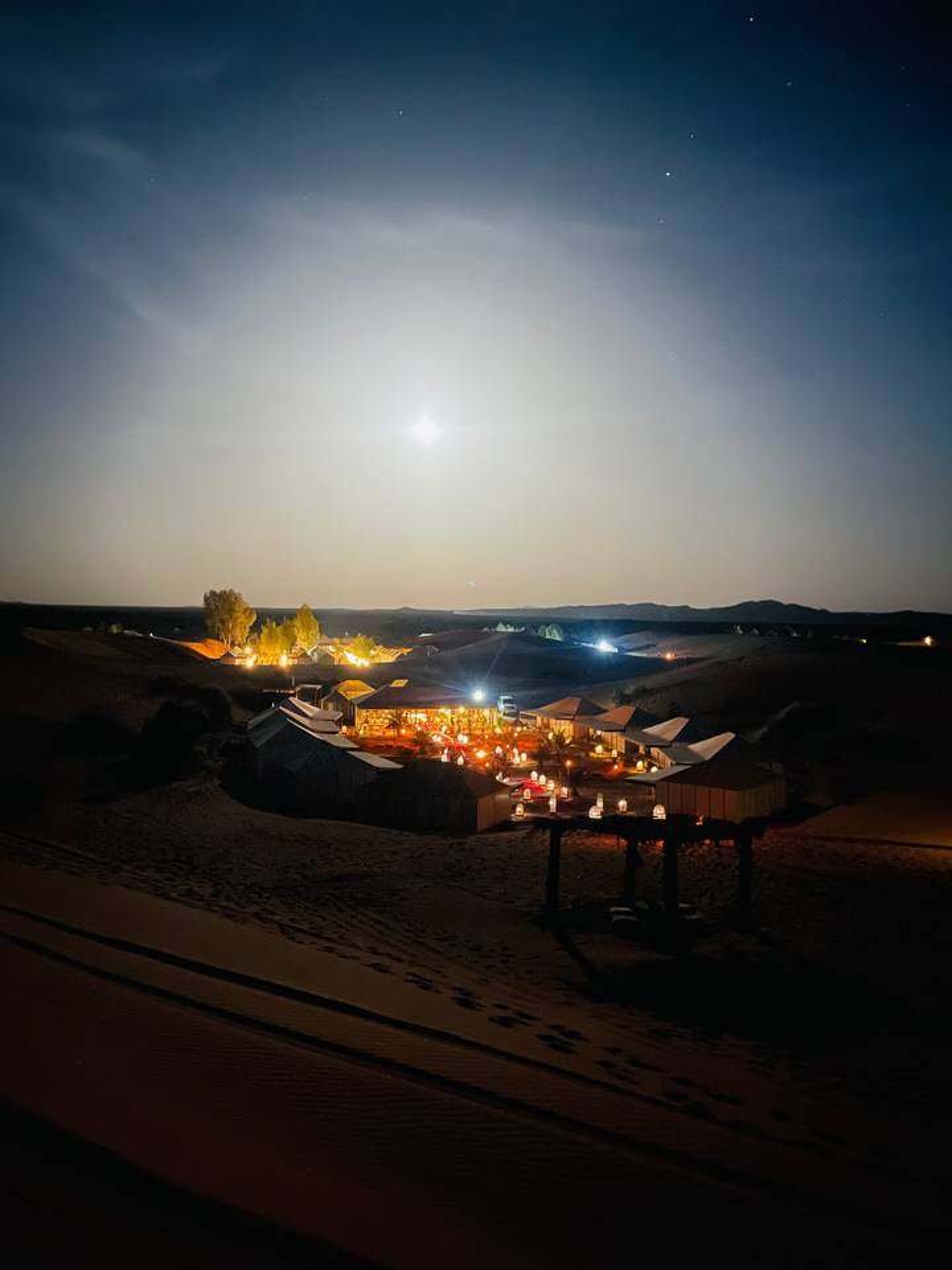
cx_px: 476
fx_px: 917
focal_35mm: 25
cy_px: 635
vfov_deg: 69.4
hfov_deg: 54.9
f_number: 1.6
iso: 1600
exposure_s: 1/2
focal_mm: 5.1
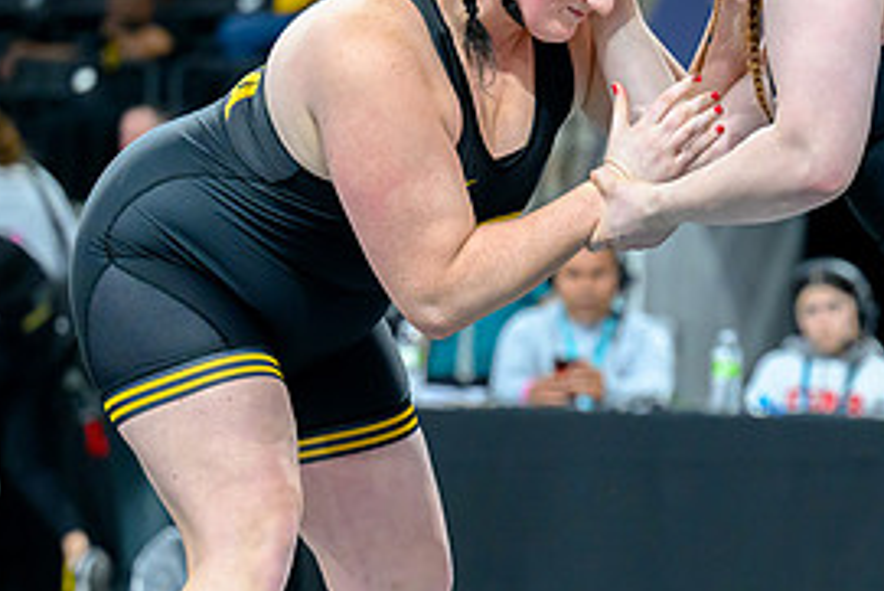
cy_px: 364
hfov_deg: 9.2
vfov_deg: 6.2
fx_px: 5479
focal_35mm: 223
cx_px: 744
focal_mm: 92
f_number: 2.8
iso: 3600
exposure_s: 1/800
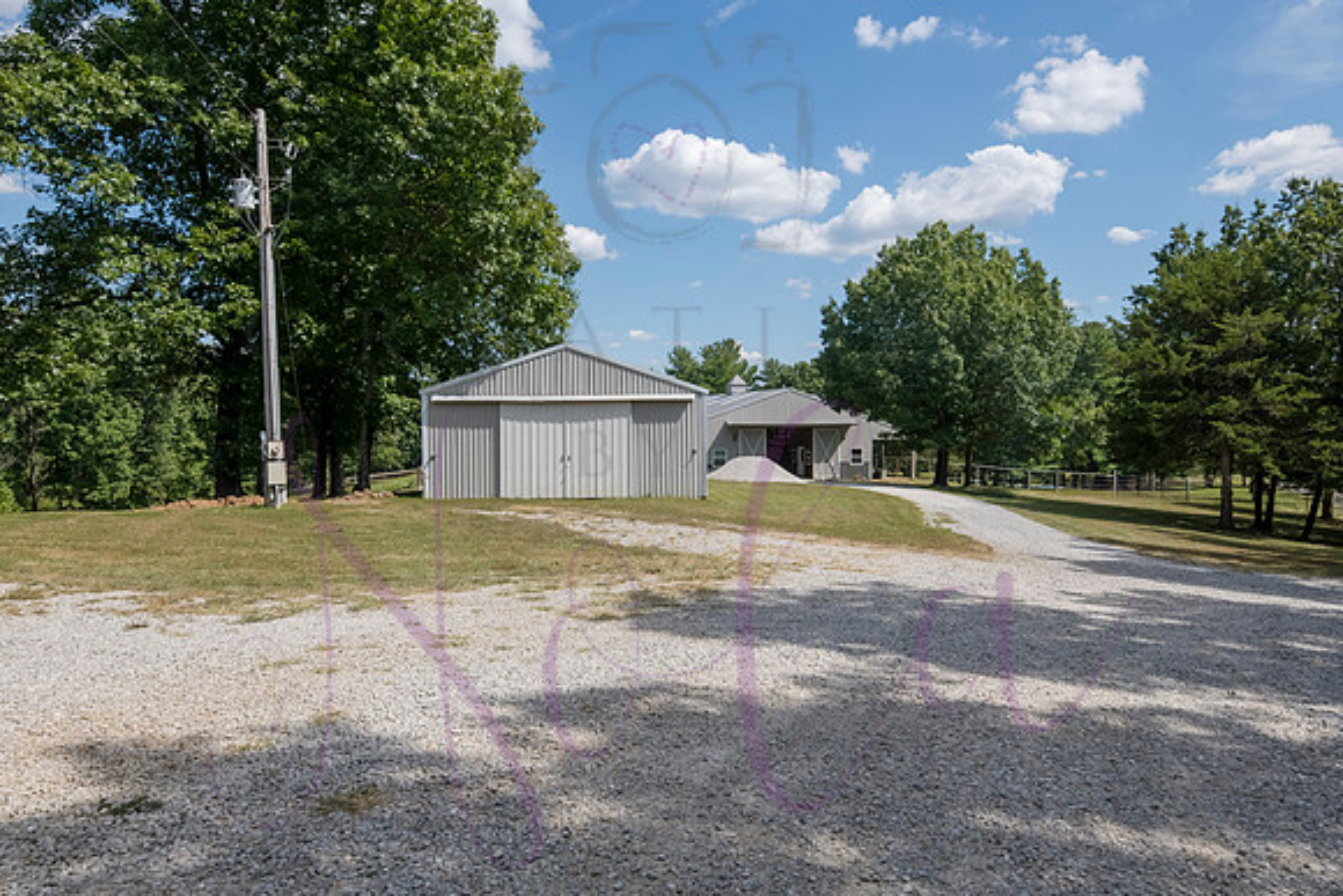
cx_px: 688
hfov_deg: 70.4
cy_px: 454
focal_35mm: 25
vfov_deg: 50.4
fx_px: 951
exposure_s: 1/400
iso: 320
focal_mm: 24
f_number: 13
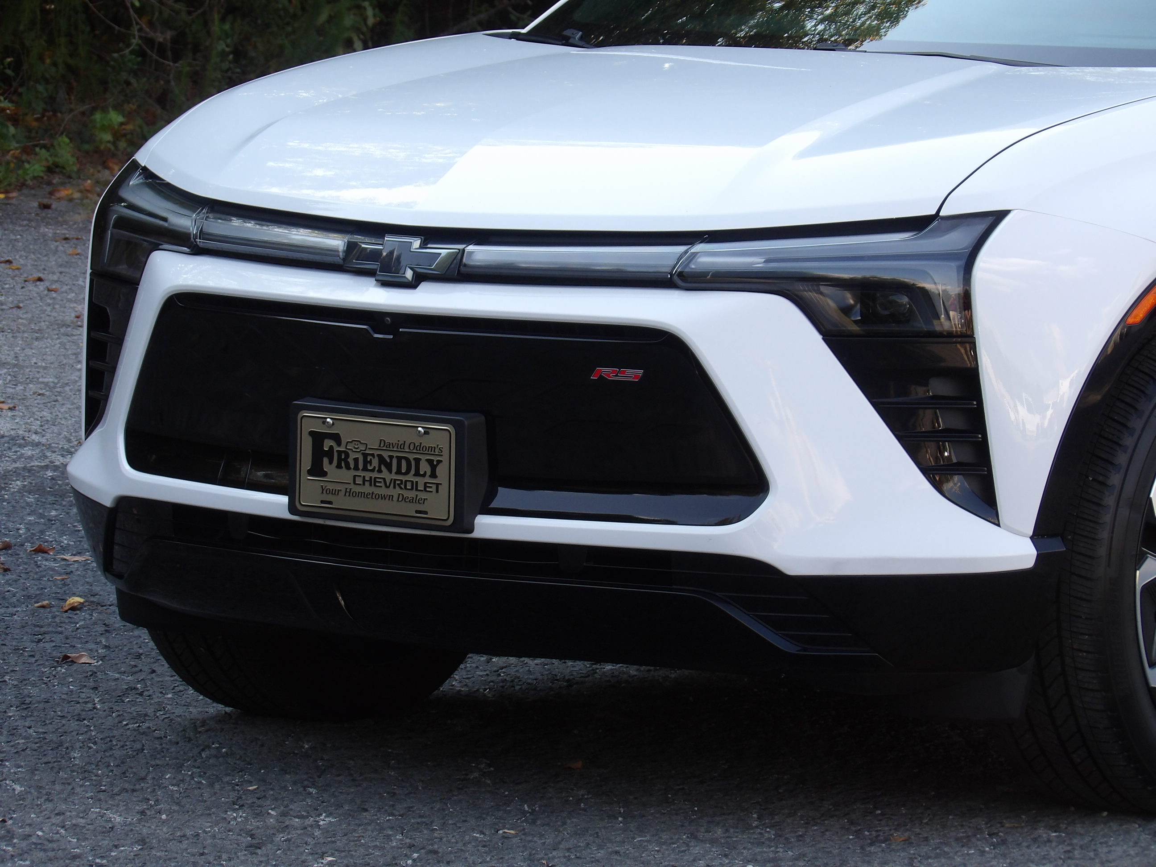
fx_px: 6612
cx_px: 578
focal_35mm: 198
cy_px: 434
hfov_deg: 10.0
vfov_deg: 7.5
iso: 100
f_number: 4.5
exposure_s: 1/126
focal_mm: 35.6
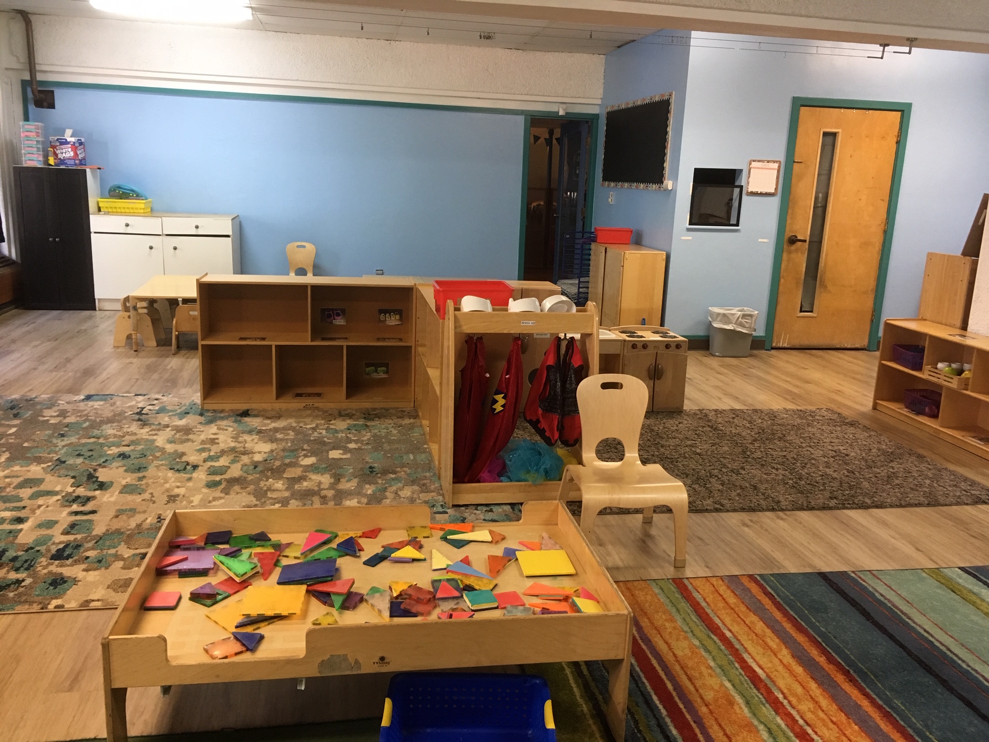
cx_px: 494
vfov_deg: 48.2
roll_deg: -2.5
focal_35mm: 29
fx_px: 829
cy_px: 371
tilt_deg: -12.6
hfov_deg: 61.7
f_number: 2.2
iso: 125
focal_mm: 4.15
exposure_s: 1/30
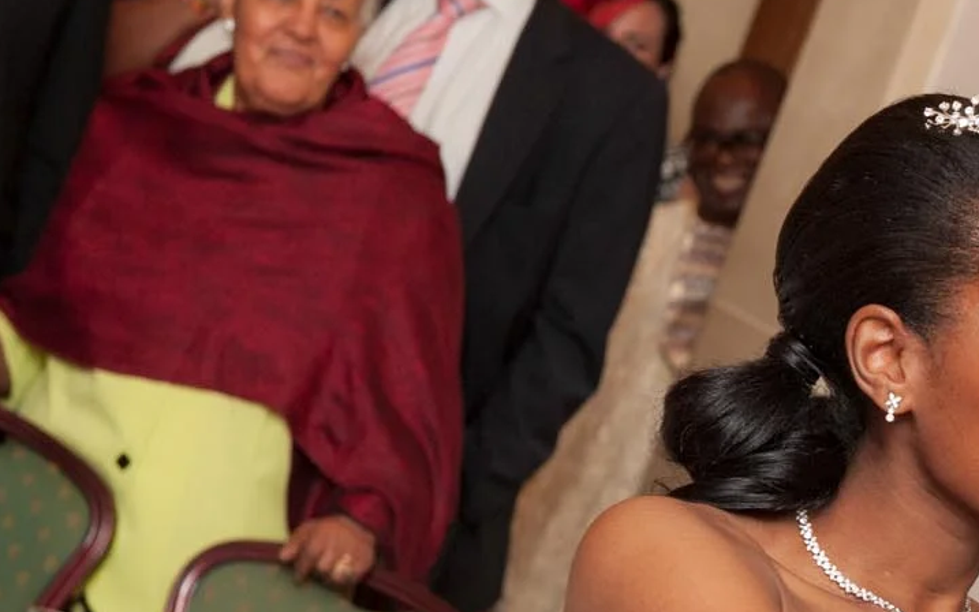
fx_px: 4002
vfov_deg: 8.7
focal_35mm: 150
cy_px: 344
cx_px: 1091
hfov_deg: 13.6
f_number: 5
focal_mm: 55
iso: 1100
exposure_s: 1/60
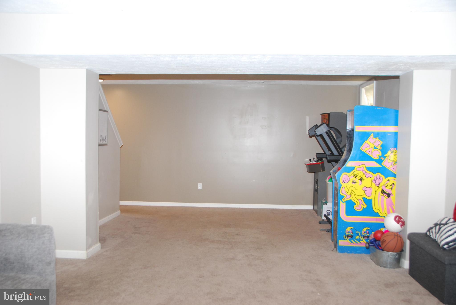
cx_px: 228
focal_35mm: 33
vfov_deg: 40.1
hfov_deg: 57.2
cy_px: 152
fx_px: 418
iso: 640
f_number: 4
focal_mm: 22
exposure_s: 1/60
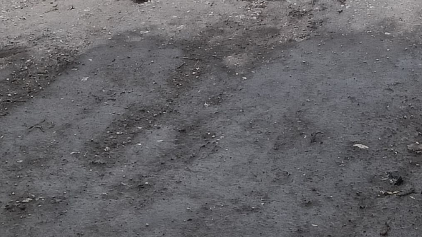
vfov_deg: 9.5
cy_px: -248
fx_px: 1332
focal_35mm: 119
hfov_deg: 17.5
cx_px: 450
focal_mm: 3.98
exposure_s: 1/733
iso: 64
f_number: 1.8
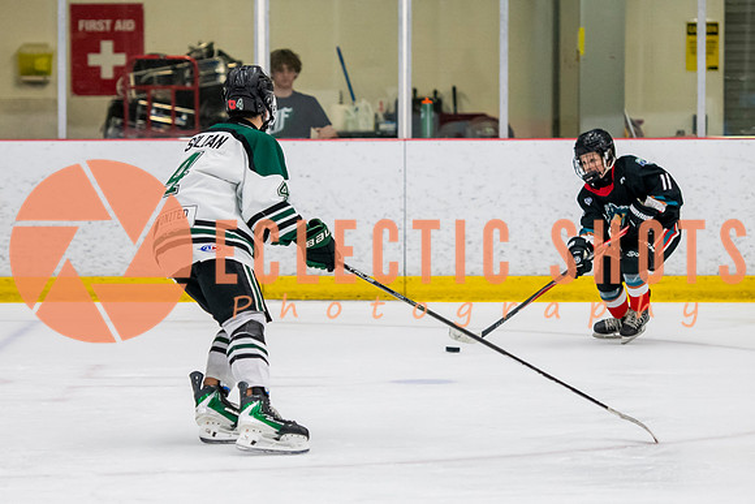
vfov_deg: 6.7
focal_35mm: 206
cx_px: 377
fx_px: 4316
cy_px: 213
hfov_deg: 10.0
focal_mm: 116
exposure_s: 1/640
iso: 2000
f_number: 3.2
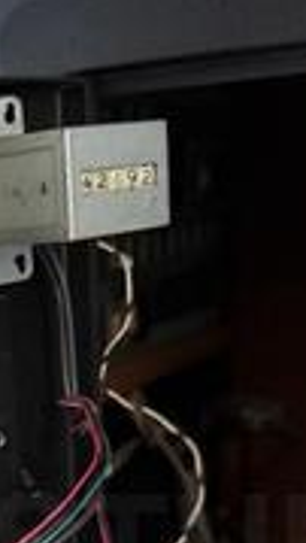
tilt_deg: -15.9
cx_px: -101
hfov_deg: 14.8
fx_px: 1122
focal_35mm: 78
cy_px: 546
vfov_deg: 25.8
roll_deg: +4.0
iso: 1250
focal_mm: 6.76
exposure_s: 1/30
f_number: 1.78
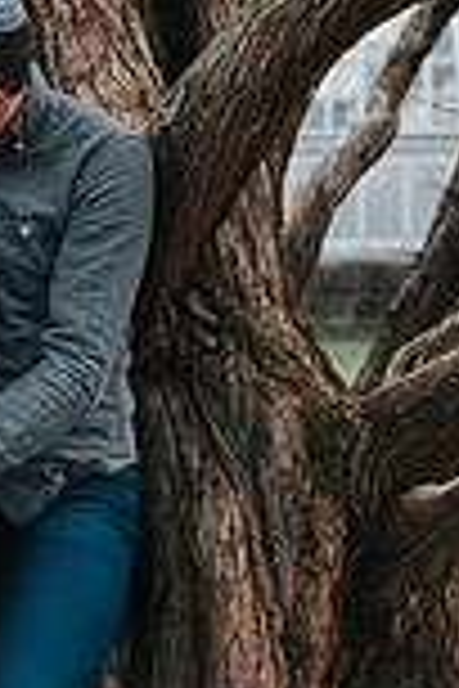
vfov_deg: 19.8
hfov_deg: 12.9
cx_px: -117
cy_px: 355
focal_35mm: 103
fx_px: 1970
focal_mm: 35
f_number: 3.2
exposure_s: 1/800
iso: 400
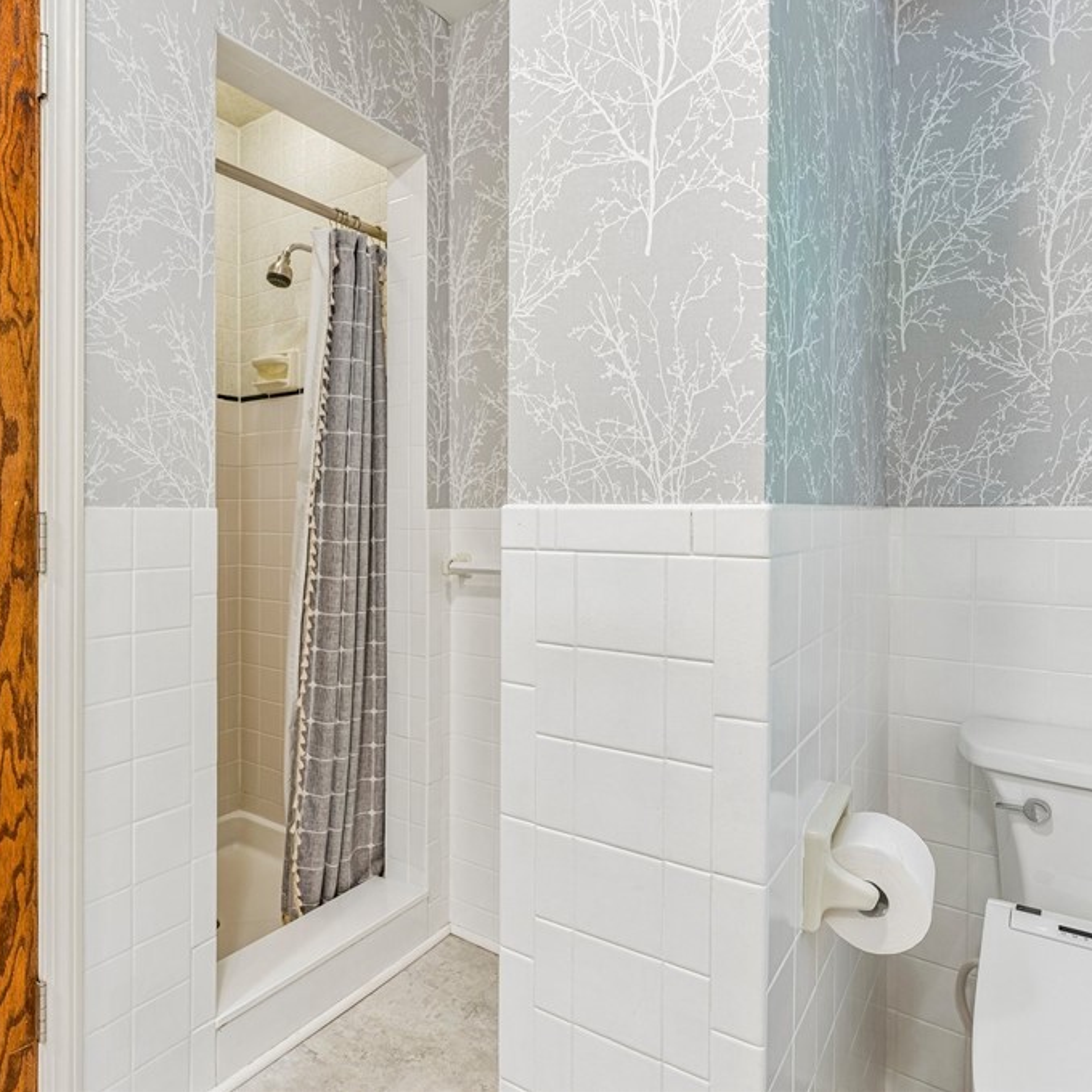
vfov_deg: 77.6
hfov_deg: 77.0
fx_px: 678
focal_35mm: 19
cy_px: 513
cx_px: 642
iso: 200
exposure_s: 1/13
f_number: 5.6
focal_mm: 14
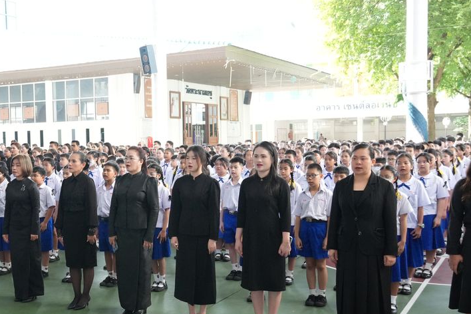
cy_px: 183
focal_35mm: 49
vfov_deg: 27.6
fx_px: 637
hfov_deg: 39.8
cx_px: 139
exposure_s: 1/800
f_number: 4
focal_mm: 23
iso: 4000
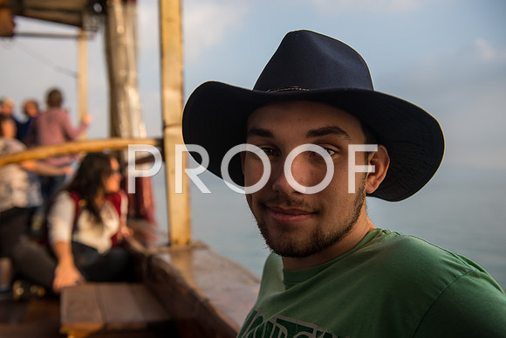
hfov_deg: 50.7
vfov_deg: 35.1
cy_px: 169
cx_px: 253
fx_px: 534
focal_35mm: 38
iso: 100
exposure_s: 1/320
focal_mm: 38
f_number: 2.8
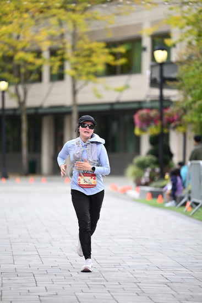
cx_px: 101
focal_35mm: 200
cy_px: 152
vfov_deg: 10.3
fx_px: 1682
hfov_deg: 6.9
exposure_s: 1/1600
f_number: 2.8
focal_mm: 200
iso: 640
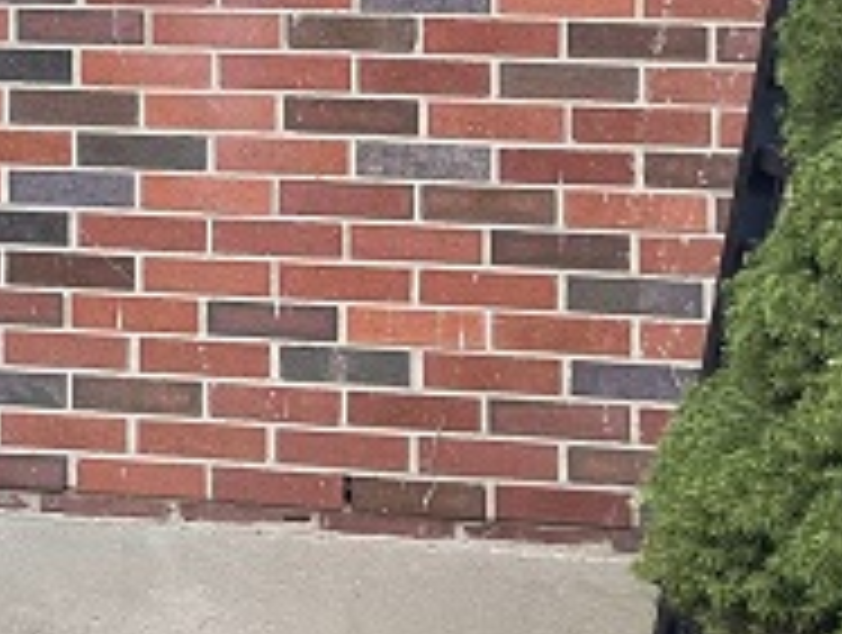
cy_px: -234
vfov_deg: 12.9
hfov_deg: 15.8
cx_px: -540
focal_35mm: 111
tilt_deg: +0.2
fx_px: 2705
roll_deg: -0.1
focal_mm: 5.1
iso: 32
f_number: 1.6
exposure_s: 1/292
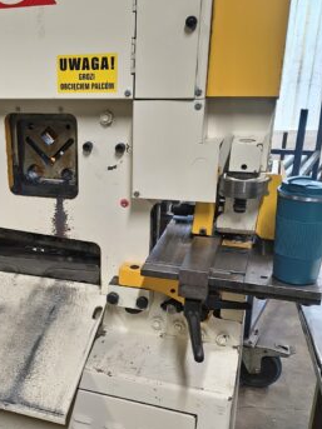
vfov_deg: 44.6
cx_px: 46
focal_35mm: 42
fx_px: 521
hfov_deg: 33.0
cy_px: 250
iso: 443
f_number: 1.8
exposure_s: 1/100
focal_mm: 5.56
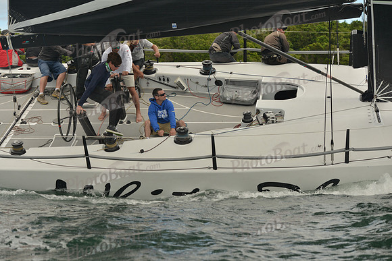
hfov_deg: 23.6
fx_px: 937
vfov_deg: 15.9
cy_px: 130
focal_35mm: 86
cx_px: 196
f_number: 5
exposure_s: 1/1000
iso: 400
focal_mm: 86
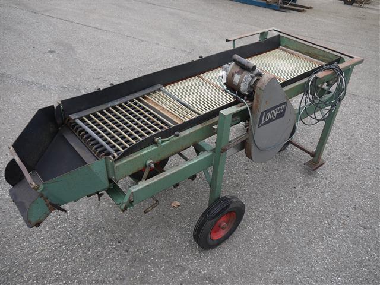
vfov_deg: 46.8
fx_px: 329
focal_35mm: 30
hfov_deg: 60.0
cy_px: 142
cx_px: 190
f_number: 4.5
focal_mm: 15
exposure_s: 1/200
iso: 100
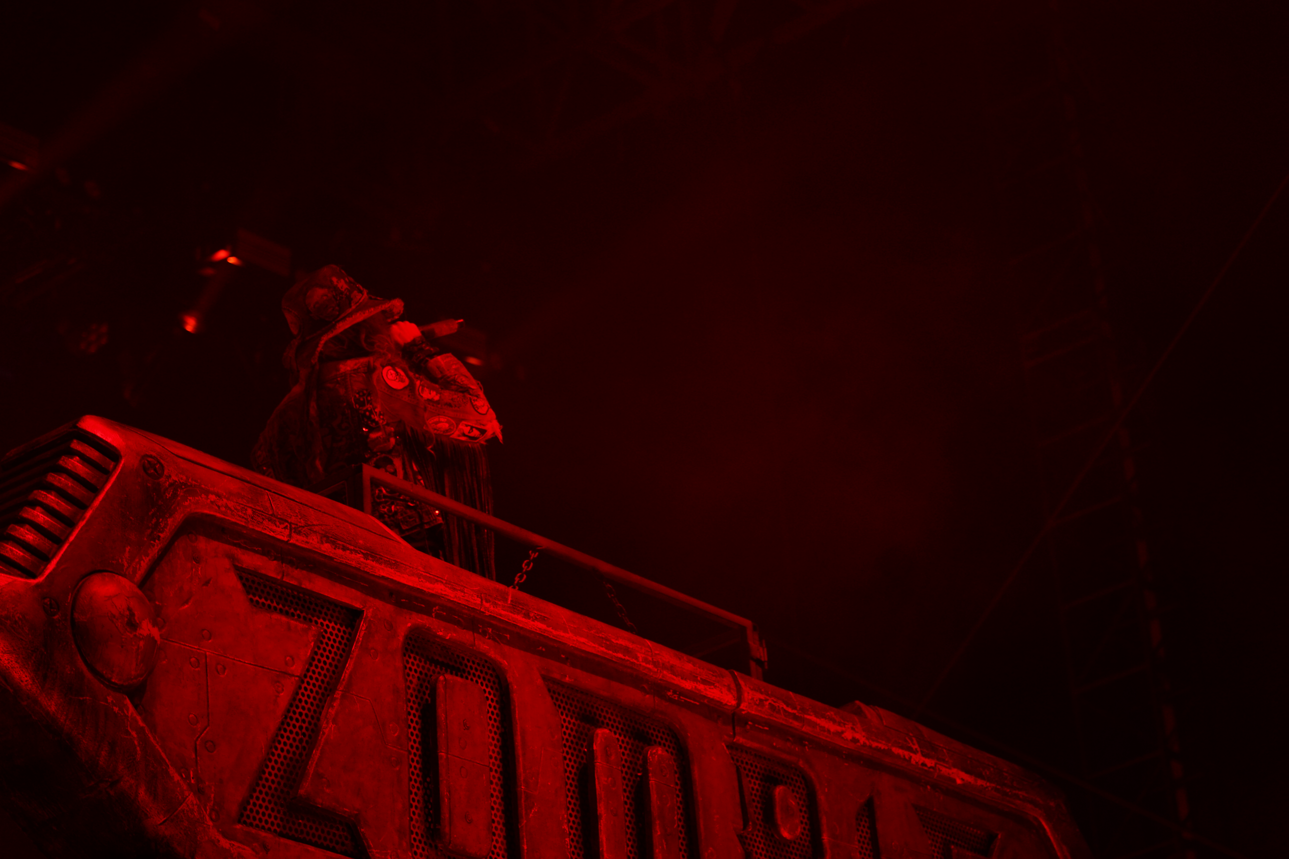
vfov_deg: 13.0
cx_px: 644
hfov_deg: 19.5
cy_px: 430
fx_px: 3759
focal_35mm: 105
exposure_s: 1/125
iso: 800
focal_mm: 105
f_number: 4
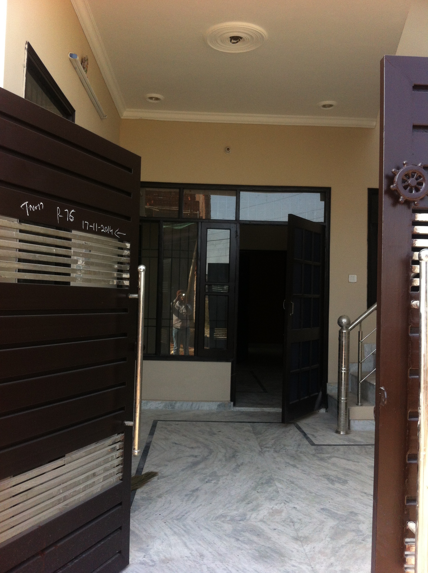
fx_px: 579
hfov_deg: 40.6
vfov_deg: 52.7
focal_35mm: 35
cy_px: 286
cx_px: 214
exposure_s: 1/210
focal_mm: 3.85
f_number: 2.8
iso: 80
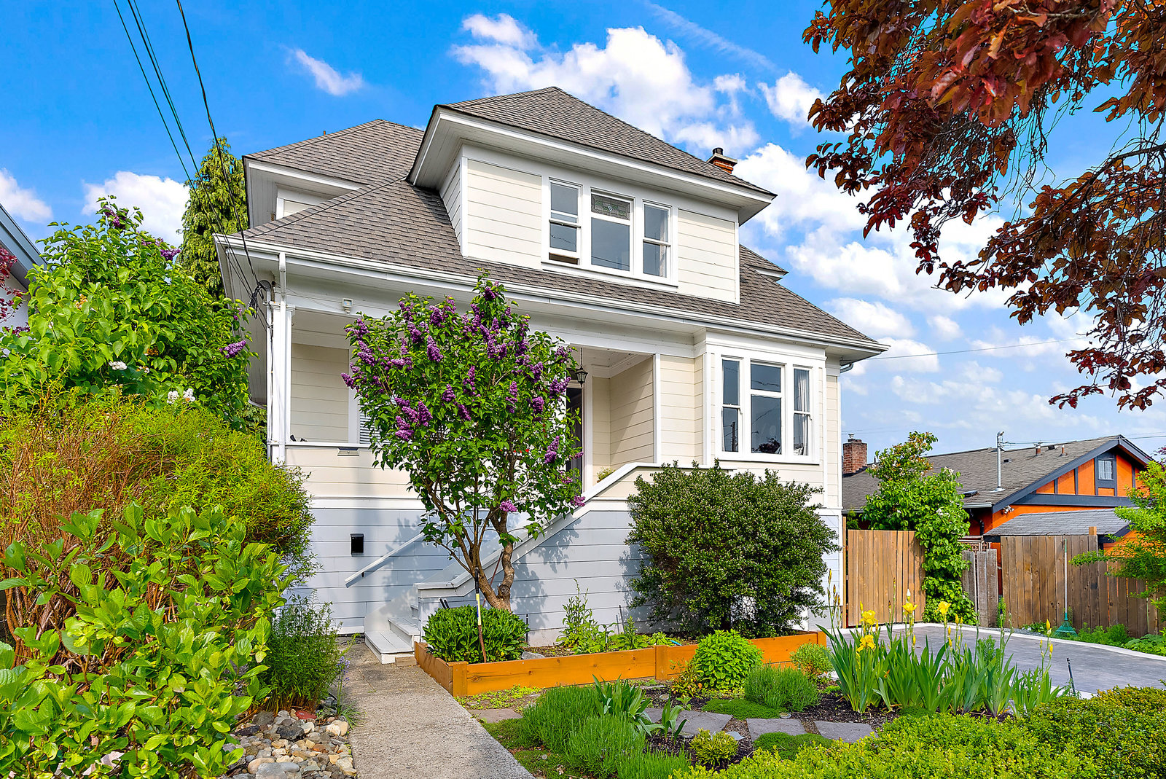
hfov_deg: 86.9
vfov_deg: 64.6
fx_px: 616
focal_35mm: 19
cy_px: 390
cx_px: 583
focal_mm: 19
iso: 320
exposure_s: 1/200
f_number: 7.1
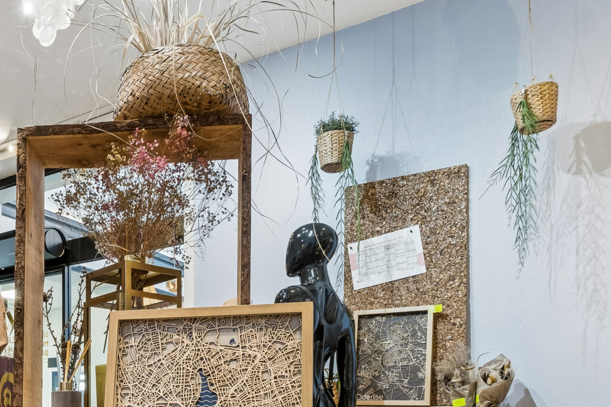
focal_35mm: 37
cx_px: 129
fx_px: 628
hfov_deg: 49.1
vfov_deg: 32.3
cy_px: 432
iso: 400
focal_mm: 10
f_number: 8
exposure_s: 1/6
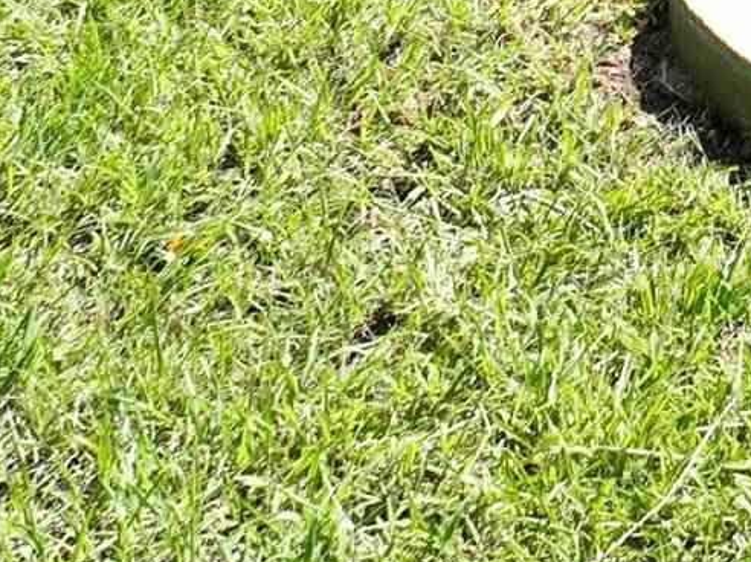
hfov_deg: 12.1
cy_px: -1082
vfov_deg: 8.4
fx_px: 3251
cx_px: 1331
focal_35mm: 150
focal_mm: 12.29
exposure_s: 1/800
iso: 200
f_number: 2.8
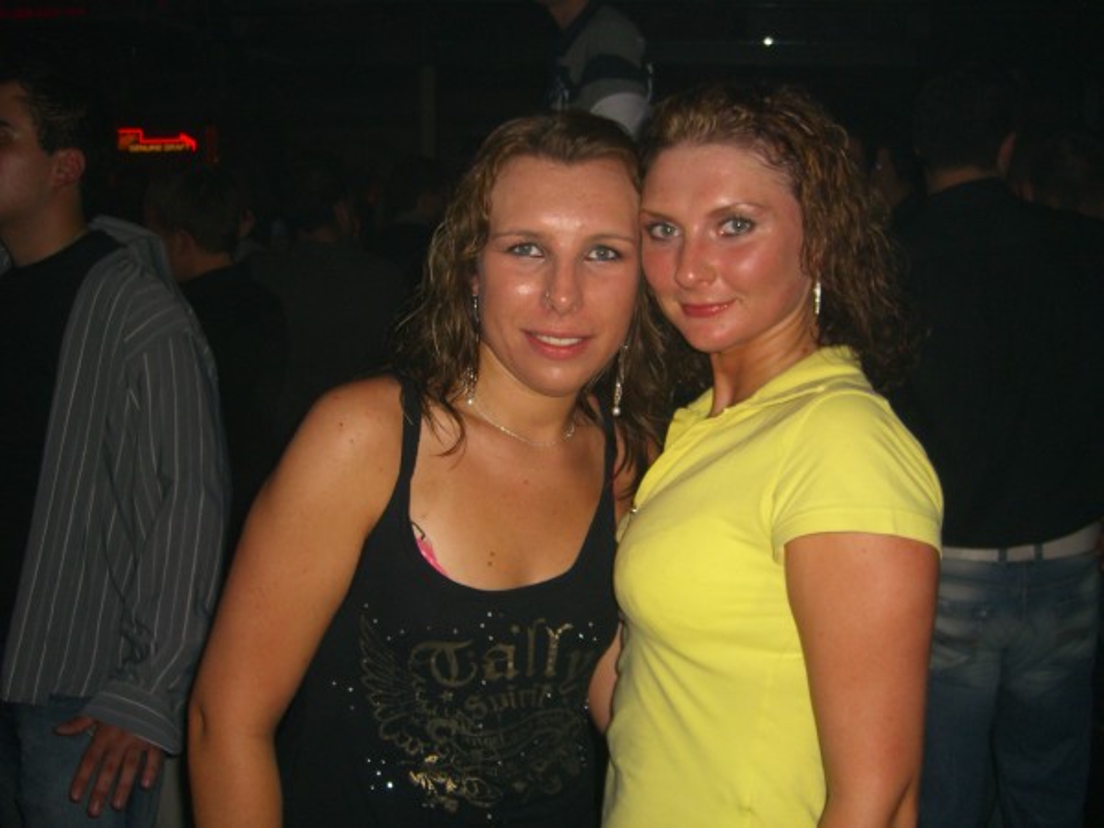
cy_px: 414
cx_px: 552
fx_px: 1212
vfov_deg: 37.7
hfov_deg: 49.0
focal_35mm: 38
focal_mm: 7.9
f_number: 2.8
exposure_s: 1/60
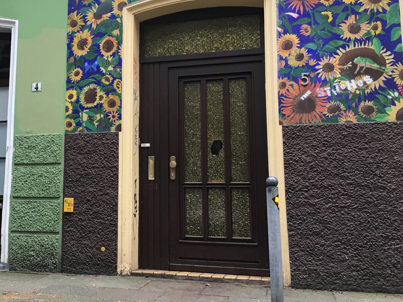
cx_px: 78
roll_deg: -1.5
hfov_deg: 38.1
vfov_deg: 30.2
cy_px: 121
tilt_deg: +10.7
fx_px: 559
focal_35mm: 48
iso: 25
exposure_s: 1/33
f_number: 2.2
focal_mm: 4.15
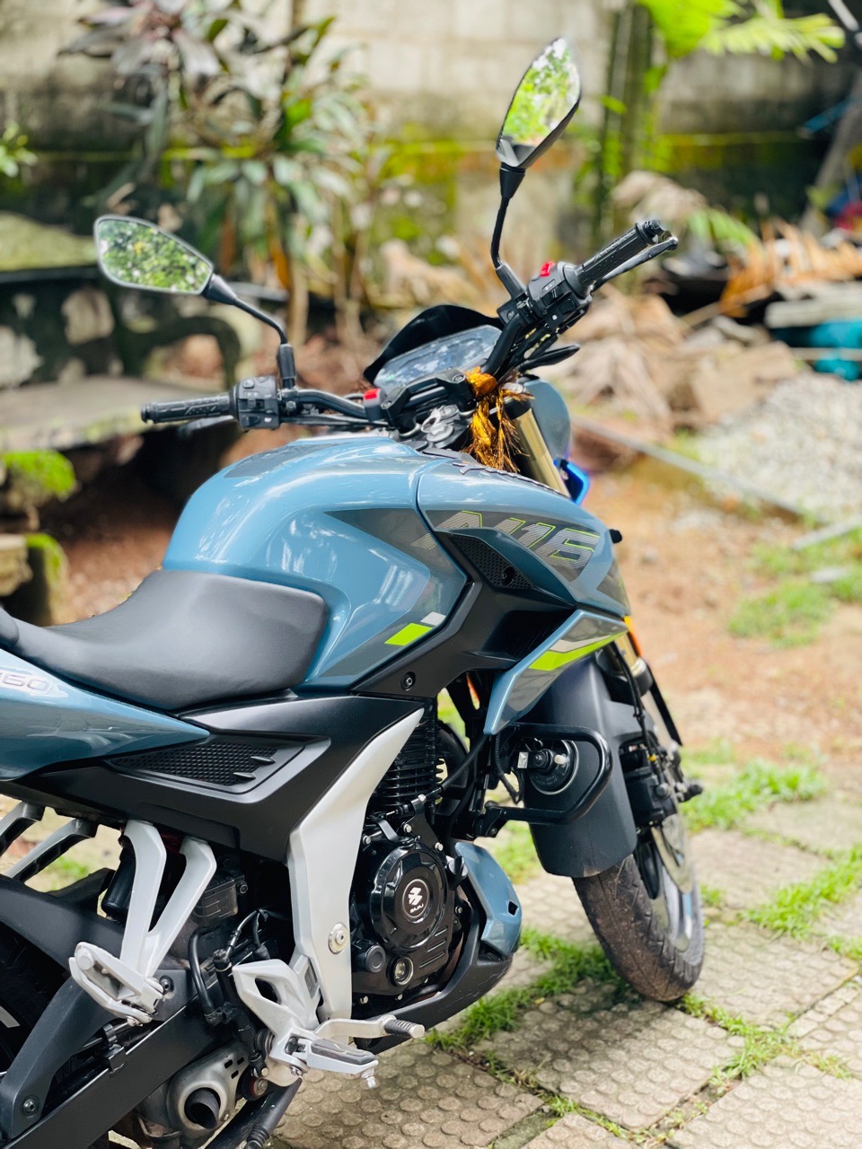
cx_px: 431
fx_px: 1727
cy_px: 574
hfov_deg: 28.0
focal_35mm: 52
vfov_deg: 36.8
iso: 125
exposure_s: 1/122
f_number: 2
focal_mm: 6
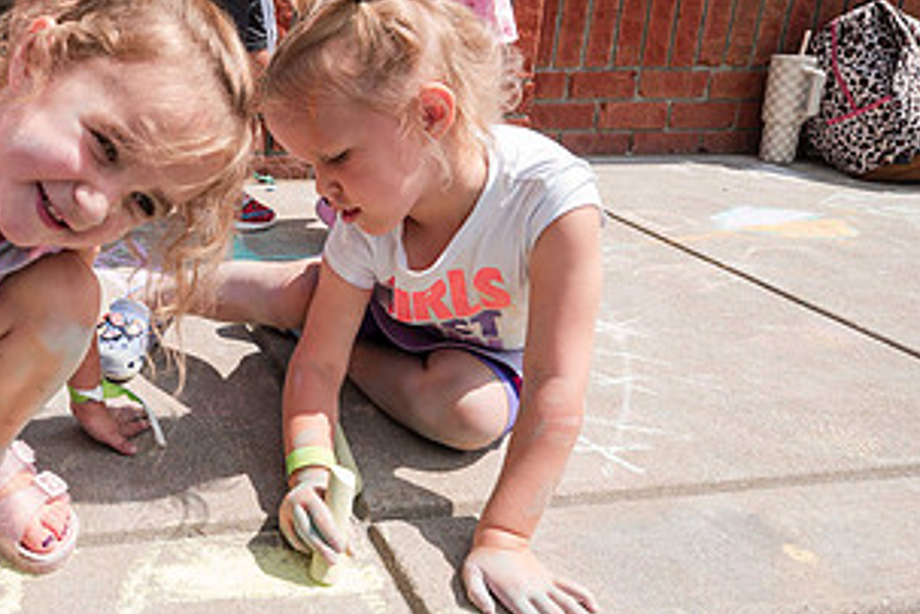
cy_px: 195
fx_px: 843
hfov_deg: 52.9
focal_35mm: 33
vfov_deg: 39.4
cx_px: 163
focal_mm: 16
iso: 100
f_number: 6.3
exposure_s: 1/320
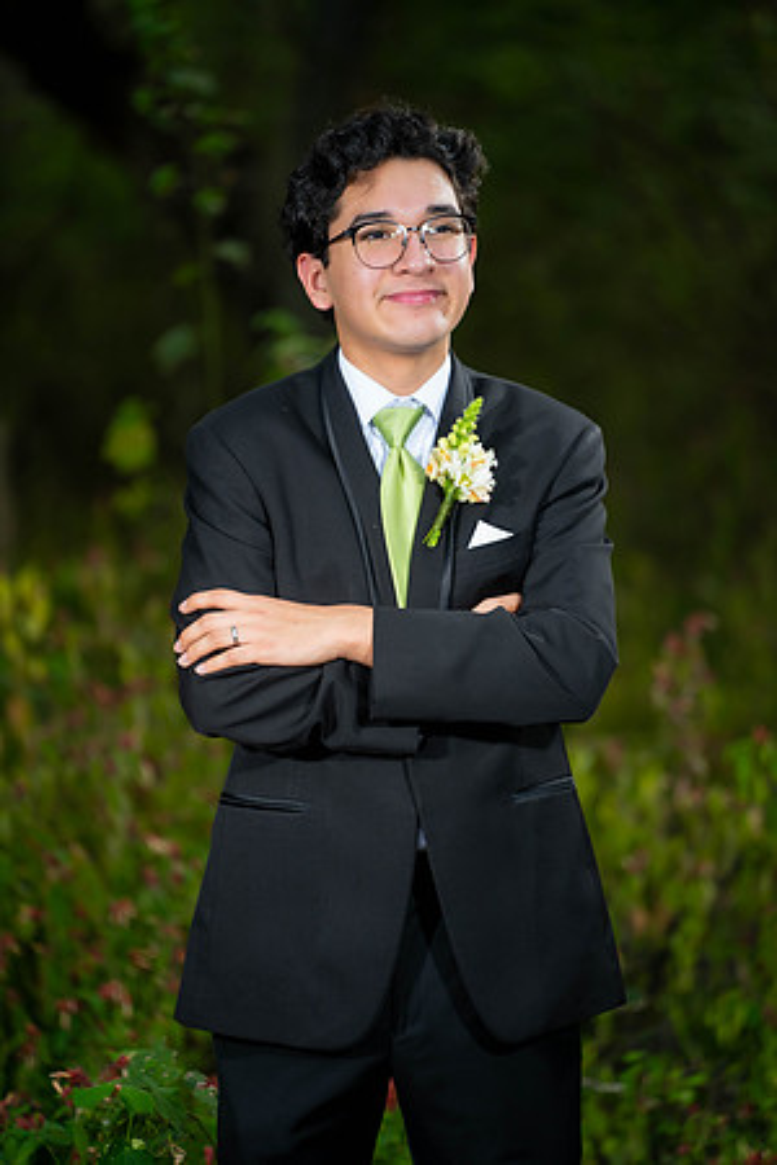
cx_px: 388
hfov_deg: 9.1
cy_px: 582
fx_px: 4856
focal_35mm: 150
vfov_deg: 13.7
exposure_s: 1/200
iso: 125
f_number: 2.8
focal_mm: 150
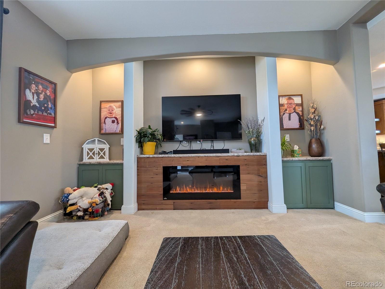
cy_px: 144
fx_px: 145
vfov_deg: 89.9
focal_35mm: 13
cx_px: 192
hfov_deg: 106.2
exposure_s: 1/24
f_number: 2.2
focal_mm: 1.54
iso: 100
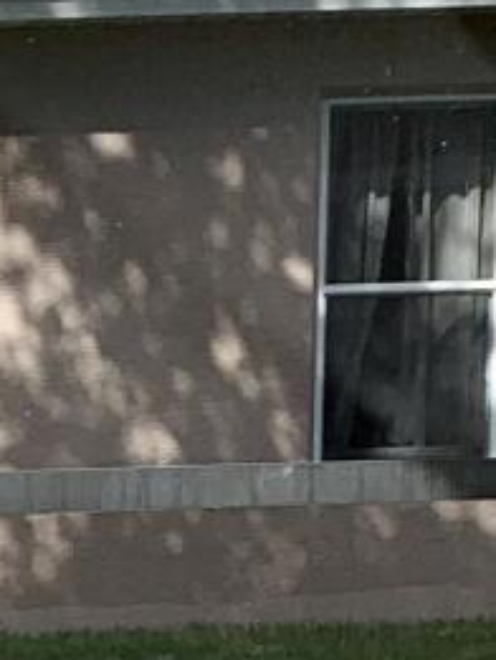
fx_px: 3799
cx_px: -997
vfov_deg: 9.5
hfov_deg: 6.8
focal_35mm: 199
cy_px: 1128
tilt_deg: -8.5
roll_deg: +2.0
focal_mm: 4.25
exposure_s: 1/1427
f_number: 1.8
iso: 25
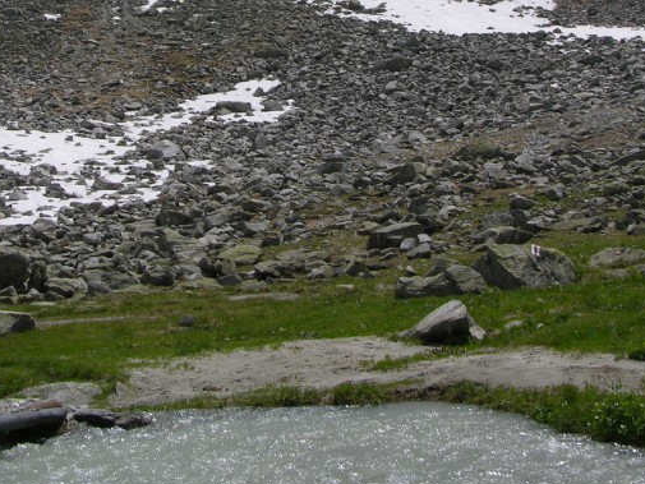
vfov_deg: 20.1
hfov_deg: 27.2
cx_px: 213
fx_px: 1323
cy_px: 10
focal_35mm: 71
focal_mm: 8.9
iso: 50
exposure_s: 1/338
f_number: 8
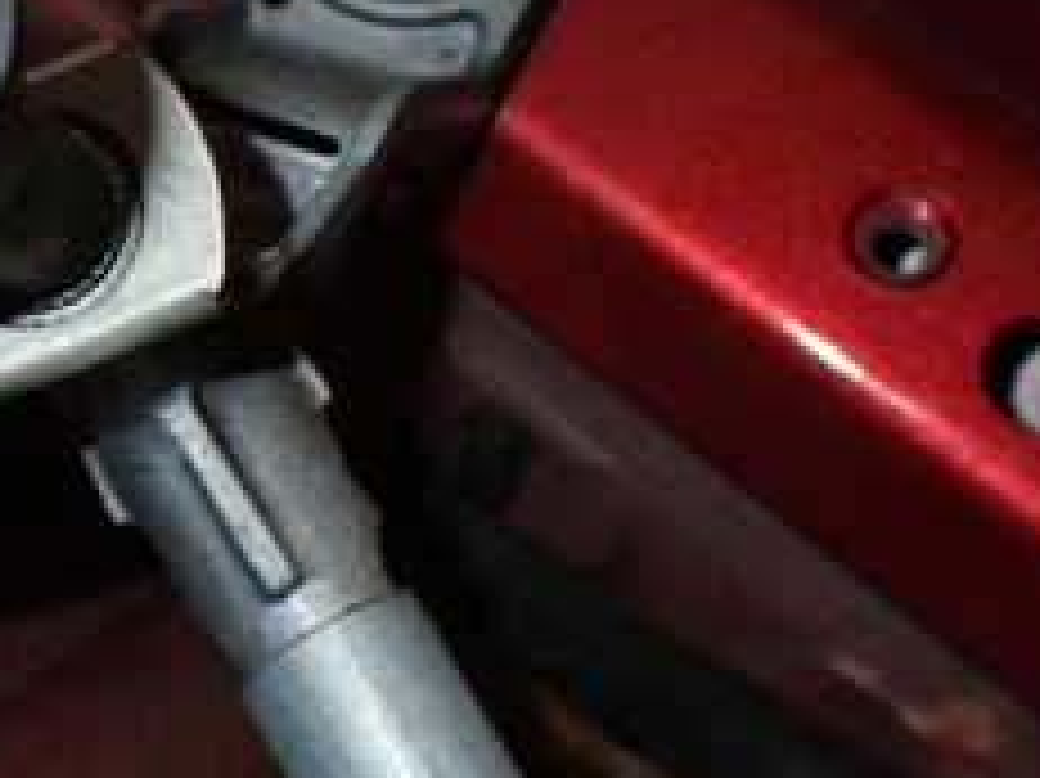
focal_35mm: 78
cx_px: -135
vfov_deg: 18.8
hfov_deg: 23.3
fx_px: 2342
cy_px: 243
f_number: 6.3
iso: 800
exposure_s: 1/30
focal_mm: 5.4
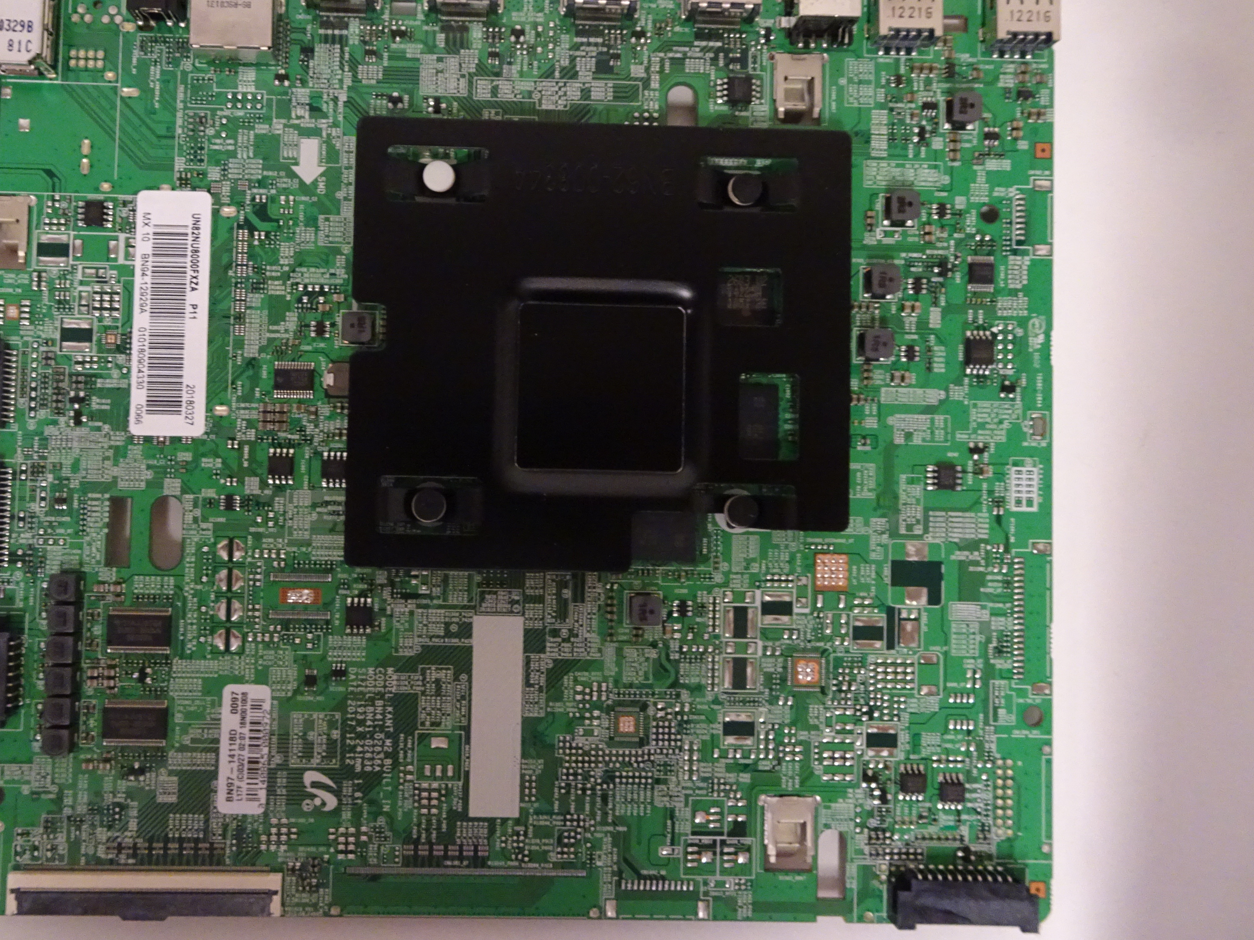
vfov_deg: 48.1
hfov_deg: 61.2
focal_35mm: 29
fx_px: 1051
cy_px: 416
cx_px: 506
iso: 800
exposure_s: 1/13
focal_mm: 4.1
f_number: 3.5
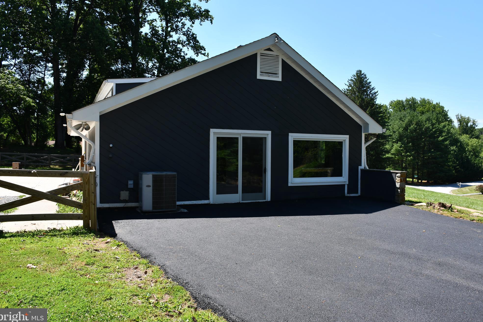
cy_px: 159
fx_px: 376
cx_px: 243
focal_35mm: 28
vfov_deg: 46.4
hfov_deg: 65.5
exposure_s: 1/250
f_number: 8
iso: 100
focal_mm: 18
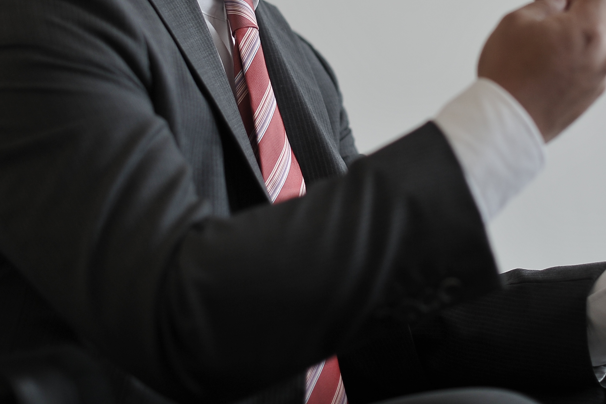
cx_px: 378
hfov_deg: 20.2
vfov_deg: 13.4
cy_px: 2
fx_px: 1700
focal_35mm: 101
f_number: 1.8
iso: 500
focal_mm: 50
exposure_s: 1/320
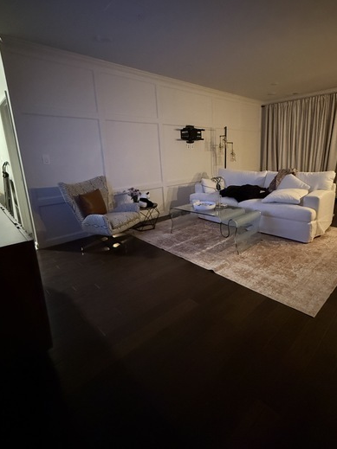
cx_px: 200
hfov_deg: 70.9
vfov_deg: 87.6
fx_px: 234
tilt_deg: -12.5
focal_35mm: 18
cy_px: 205
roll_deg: +2.0
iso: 2000
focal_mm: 2.22
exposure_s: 1/30
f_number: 2.2
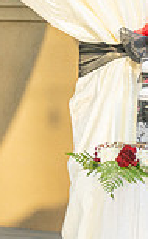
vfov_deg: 7.8
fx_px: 1757
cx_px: -229
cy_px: 143
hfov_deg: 4.7
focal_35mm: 271
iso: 500
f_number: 6.3
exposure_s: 1/200
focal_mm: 70
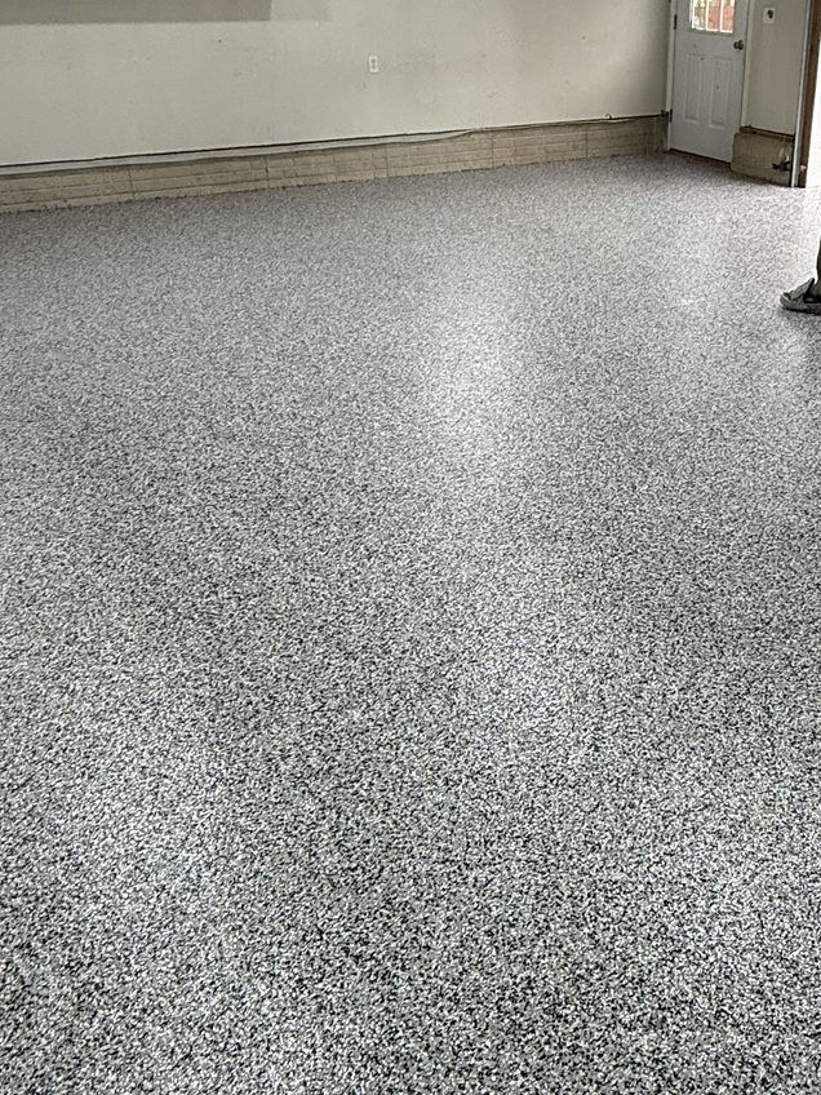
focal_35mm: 33
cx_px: 617
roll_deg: -2.9
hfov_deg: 41.7
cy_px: 506
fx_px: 1044
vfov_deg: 55.3
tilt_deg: -24.4
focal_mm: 2.22
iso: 125
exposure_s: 1/120
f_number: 2.2
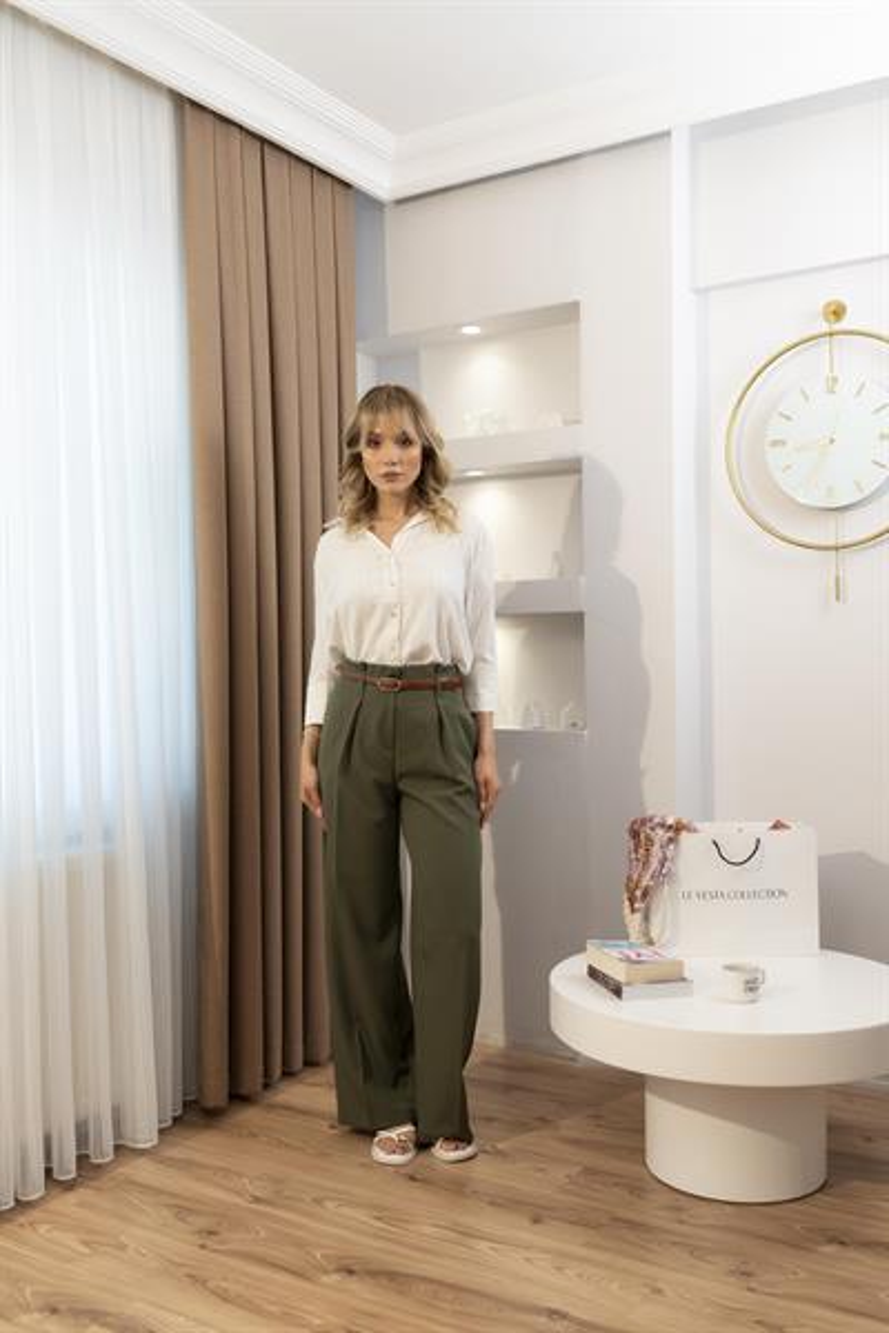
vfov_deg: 54.4
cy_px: 666
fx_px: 1296
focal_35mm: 35
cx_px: 444
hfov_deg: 37.9
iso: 320
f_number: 3.2
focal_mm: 35
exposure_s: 1/500
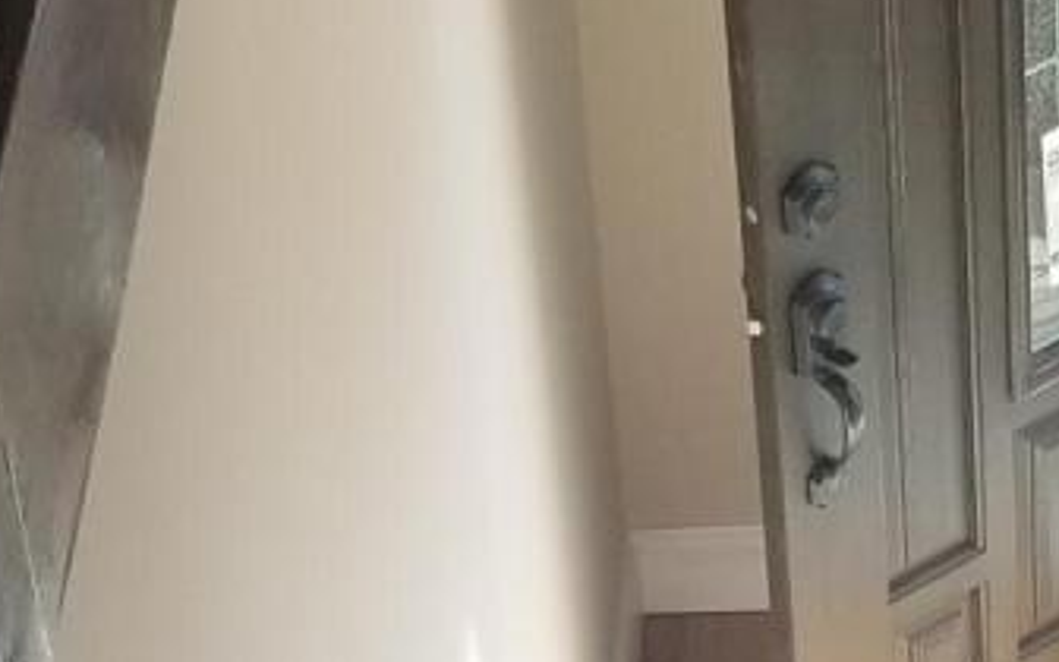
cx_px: 804
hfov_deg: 12.7
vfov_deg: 7.8
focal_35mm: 164
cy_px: 1059
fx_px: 4733
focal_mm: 4.3
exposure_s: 1/283
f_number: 1.7
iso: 50
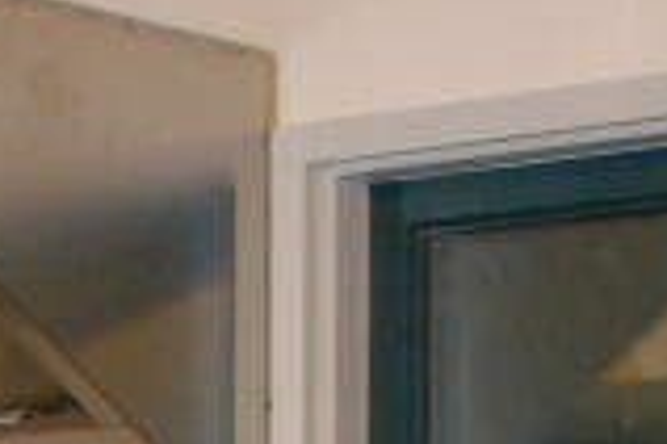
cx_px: -432
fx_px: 3576
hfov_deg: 10.2
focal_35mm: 193
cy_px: 949
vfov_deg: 6.8
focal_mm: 20
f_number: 5
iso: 800
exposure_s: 1/60
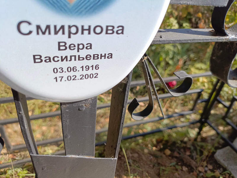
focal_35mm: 25
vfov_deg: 54.9
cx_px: 118
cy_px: 89
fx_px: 171
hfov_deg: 69.4
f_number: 1.69
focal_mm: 4.76
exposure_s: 1/658
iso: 117
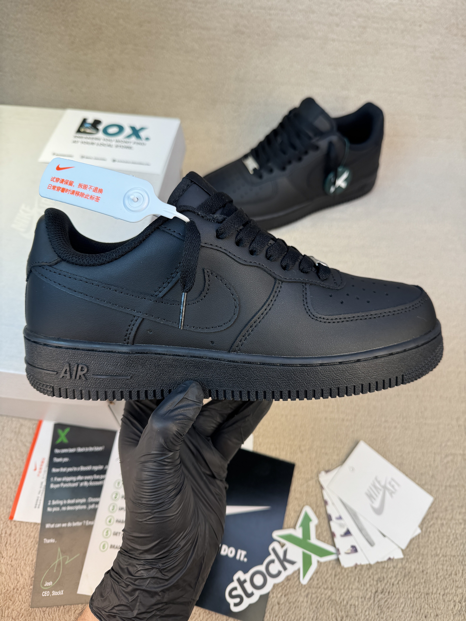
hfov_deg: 56.8
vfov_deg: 71.6
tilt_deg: -56.0
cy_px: 310
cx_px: 233
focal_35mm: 24
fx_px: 431
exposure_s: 1/588
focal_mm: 6.76
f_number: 1.78
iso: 80
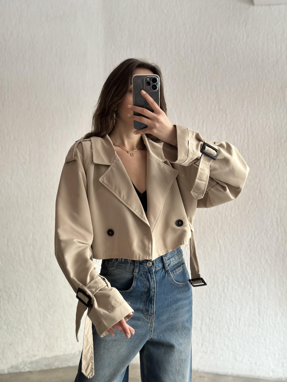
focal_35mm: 48
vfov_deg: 39.7
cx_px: 144
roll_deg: -0.6
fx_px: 531
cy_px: 191
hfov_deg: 30.3
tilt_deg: -20.5
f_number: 1.78
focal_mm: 6.86
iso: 250
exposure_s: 1/60
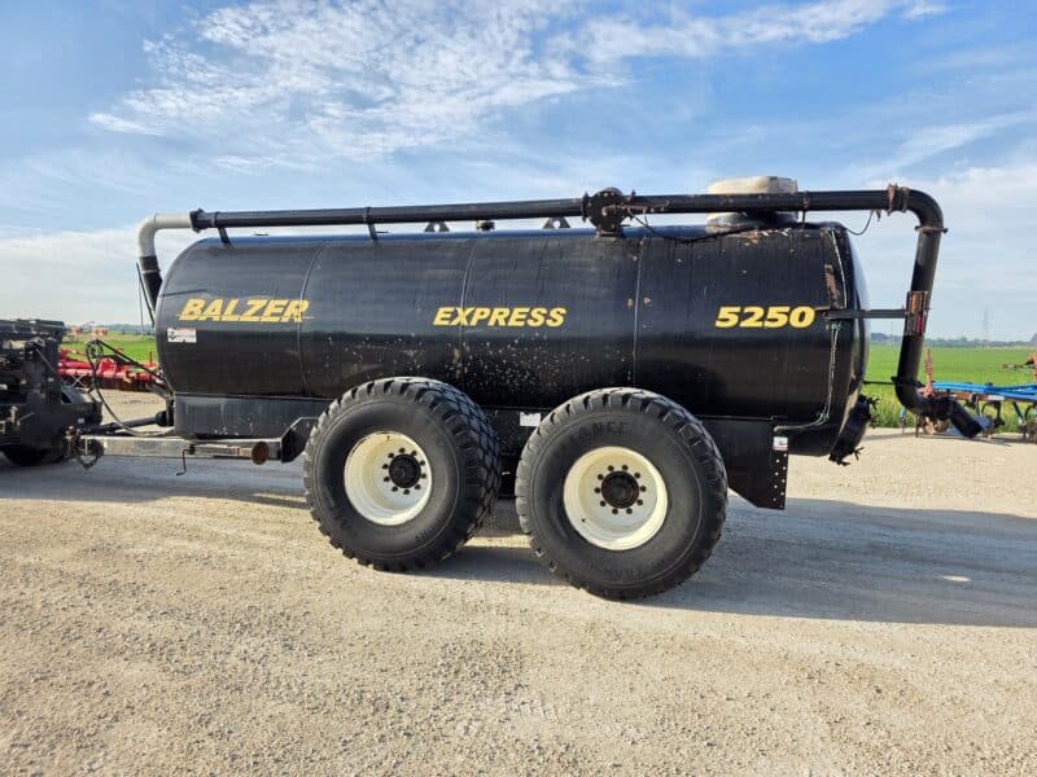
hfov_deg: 73.9
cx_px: 518
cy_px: 388
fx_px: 689
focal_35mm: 23
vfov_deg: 58.9
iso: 80
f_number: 1.7
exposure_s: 1/1737
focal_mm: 6.3
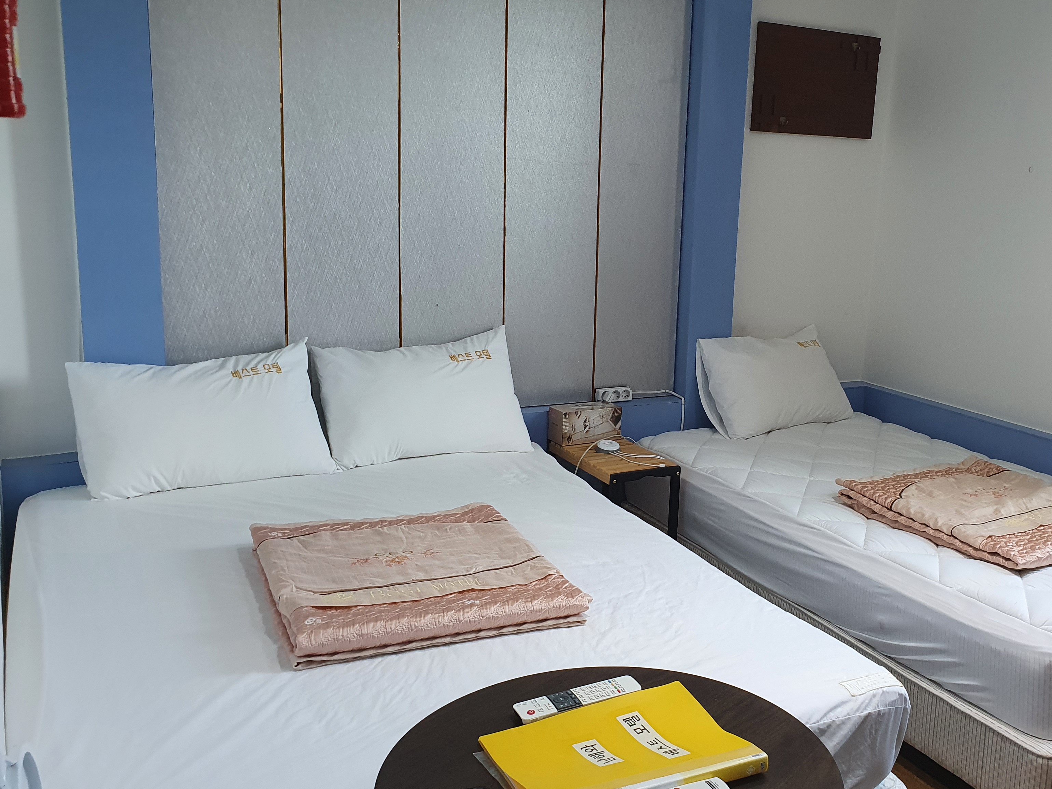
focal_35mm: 34
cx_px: 683
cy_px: 381
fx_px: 1033
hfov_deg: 53.1
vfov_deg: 41.8
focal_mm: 4.32
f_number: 2.4
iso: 250
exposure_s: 1/40
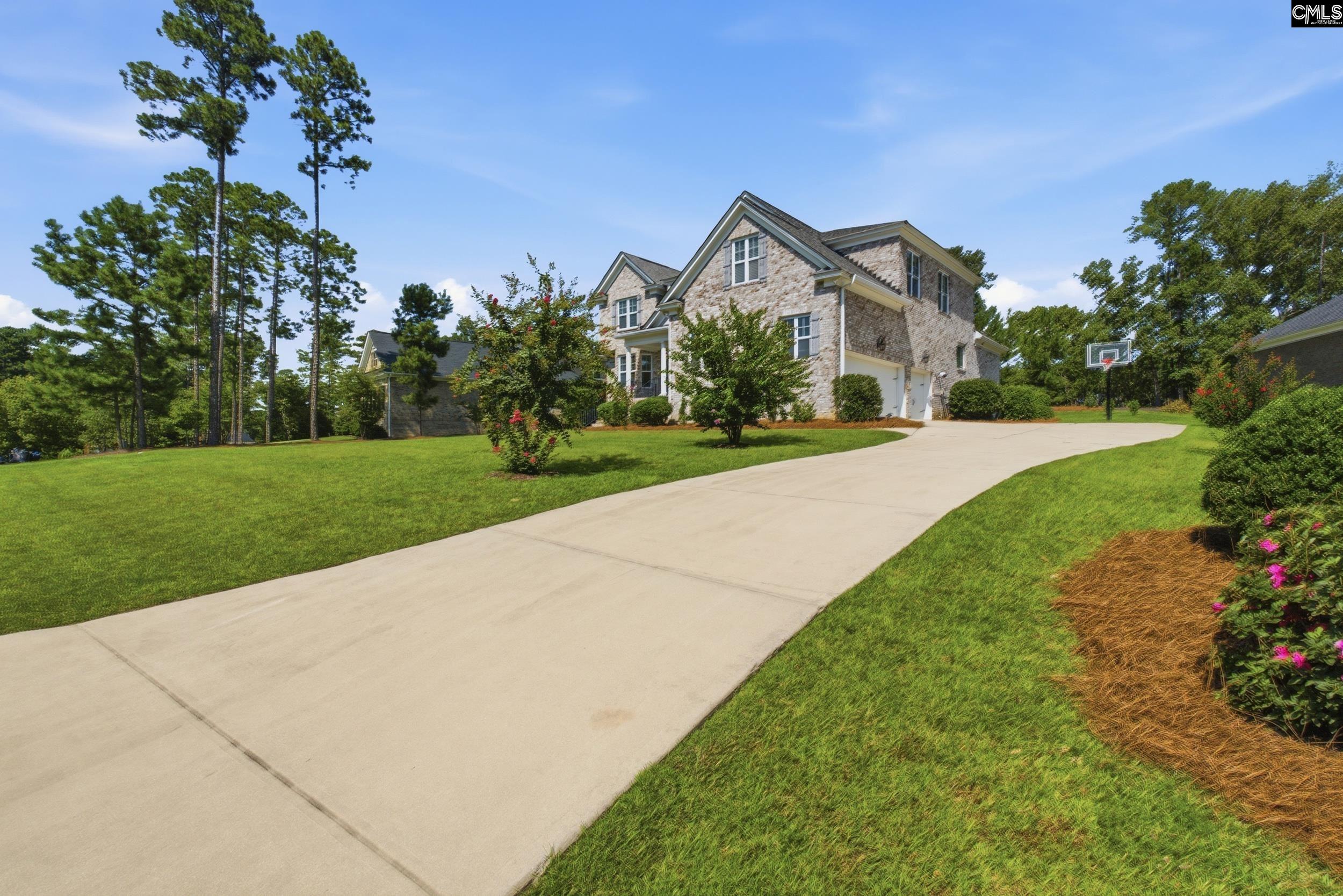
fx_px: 616
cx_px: 672
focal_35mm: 16
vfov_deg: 72.1
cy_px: 448
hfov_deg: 95.0
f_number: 8
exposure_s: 1/2000
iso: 200
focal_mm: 11
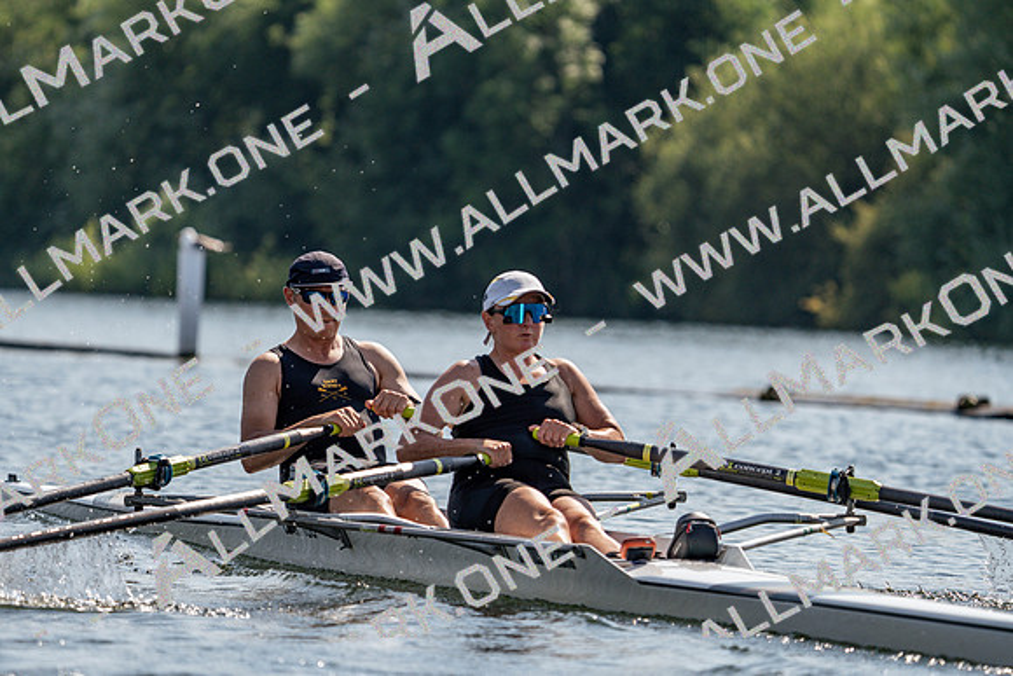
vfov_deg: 4.4
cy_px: 338
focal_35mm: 312
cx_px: 506
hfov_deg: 6.6
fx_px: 8781
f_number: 6.3
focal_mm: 312
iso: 200
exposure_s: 1/1600
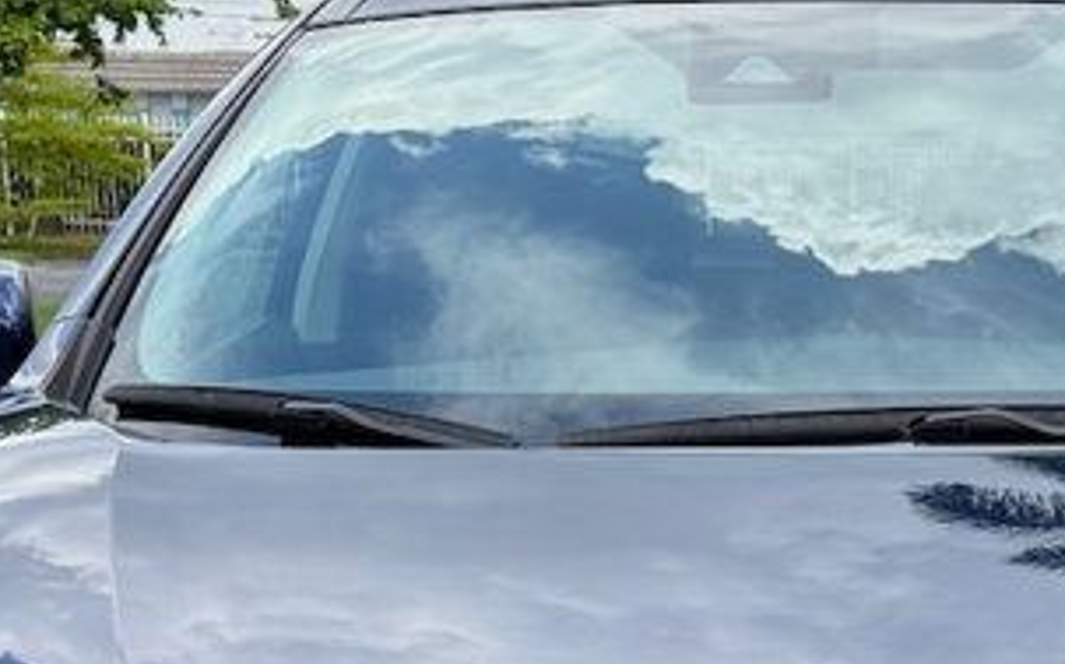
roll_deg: -0.6
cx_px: 865
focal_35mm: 86
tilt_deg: -18.0
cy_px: 1012
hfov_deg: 23.7
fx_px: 2495
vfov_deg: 14.1
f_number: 1.78
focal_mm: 6.76
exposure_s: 1/2299
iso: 100
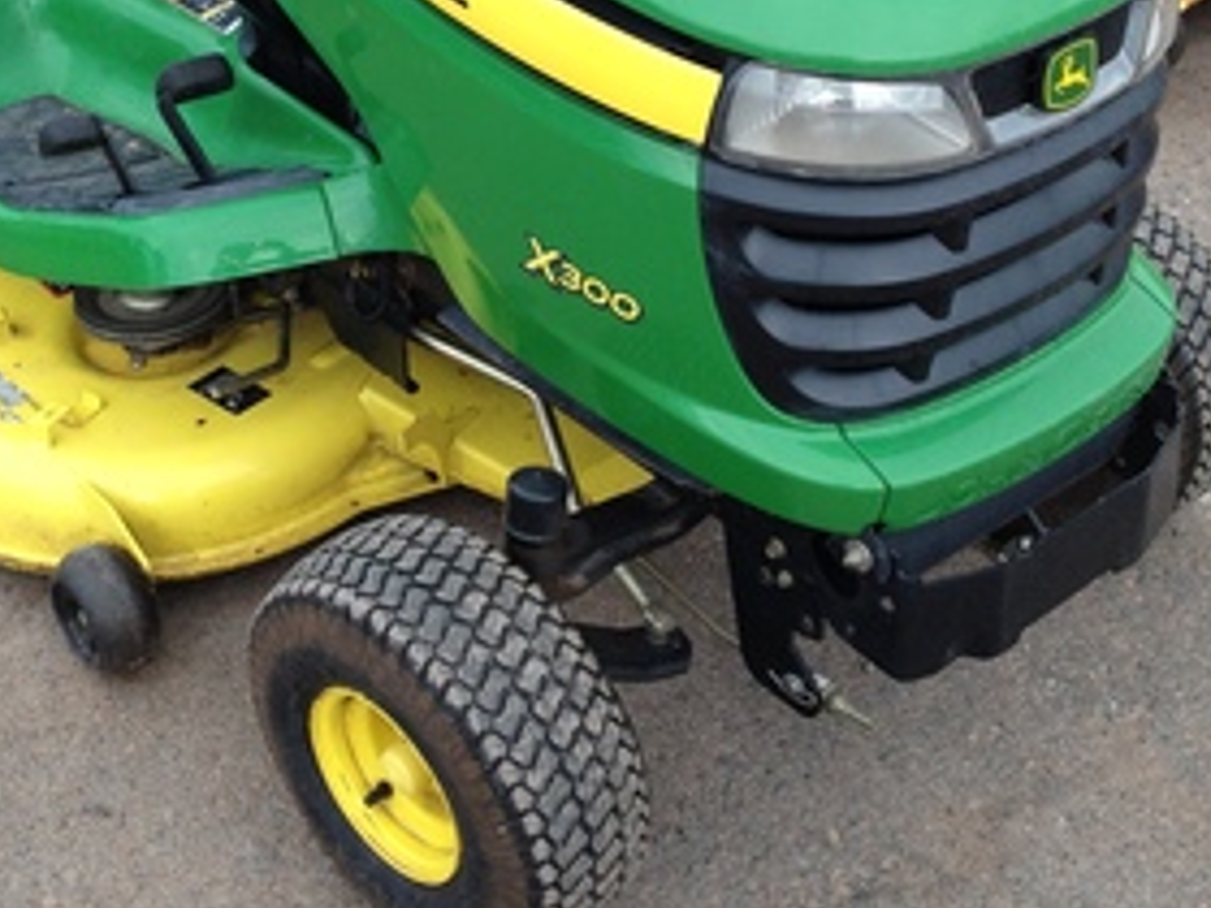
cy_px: 104
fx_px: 2379
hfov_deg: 28.4
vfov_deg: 21.2
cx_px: 445
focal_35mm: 68
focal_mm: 4.28
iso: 64
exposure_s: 1/341
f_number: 2.4
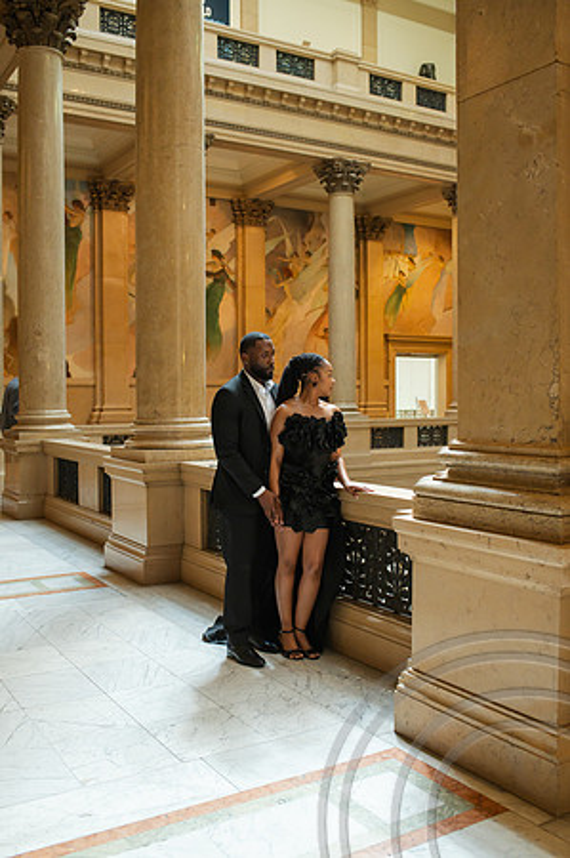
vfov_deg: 54.5
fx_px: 833
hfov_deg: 37.8
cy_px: 429
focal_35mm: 35
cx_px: 285
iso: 1000
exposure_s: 1/250
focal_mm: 35
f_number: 4
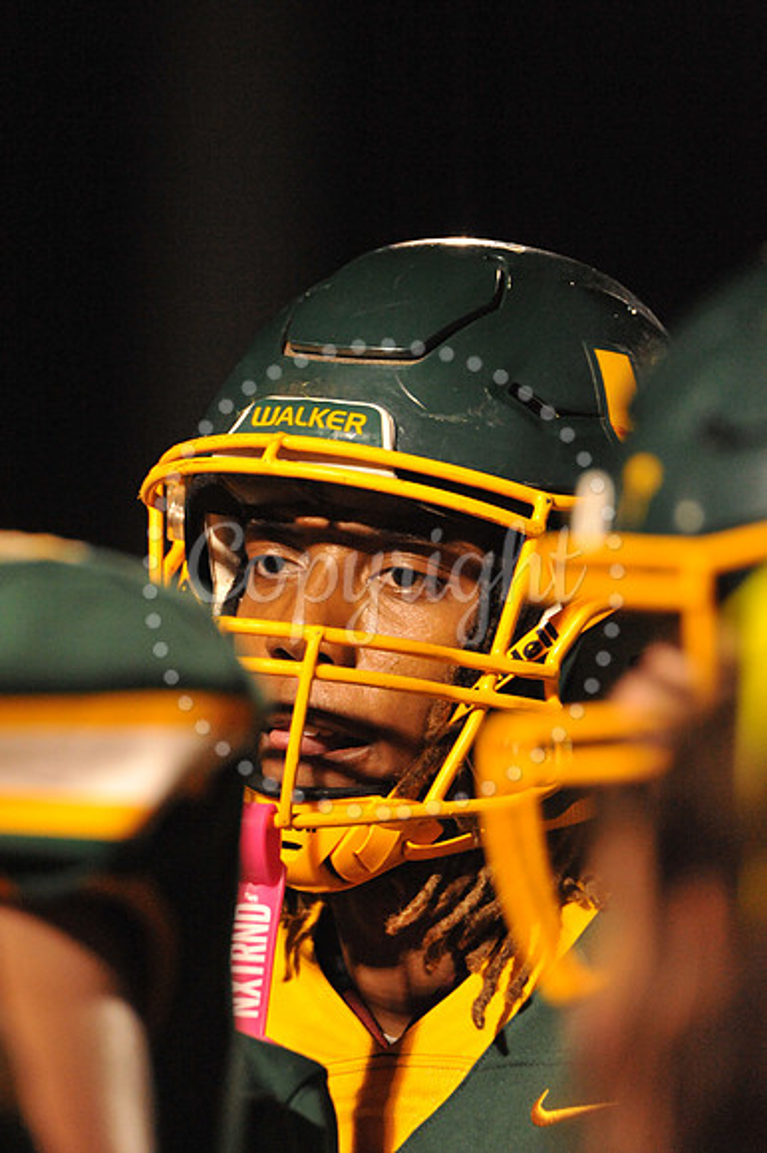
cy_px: 576
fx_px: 19196
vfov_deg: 3.4
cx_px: 384
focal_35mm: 600
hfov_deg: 2.3
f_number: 6.3
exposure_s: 1/200
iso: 6400
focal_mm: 600
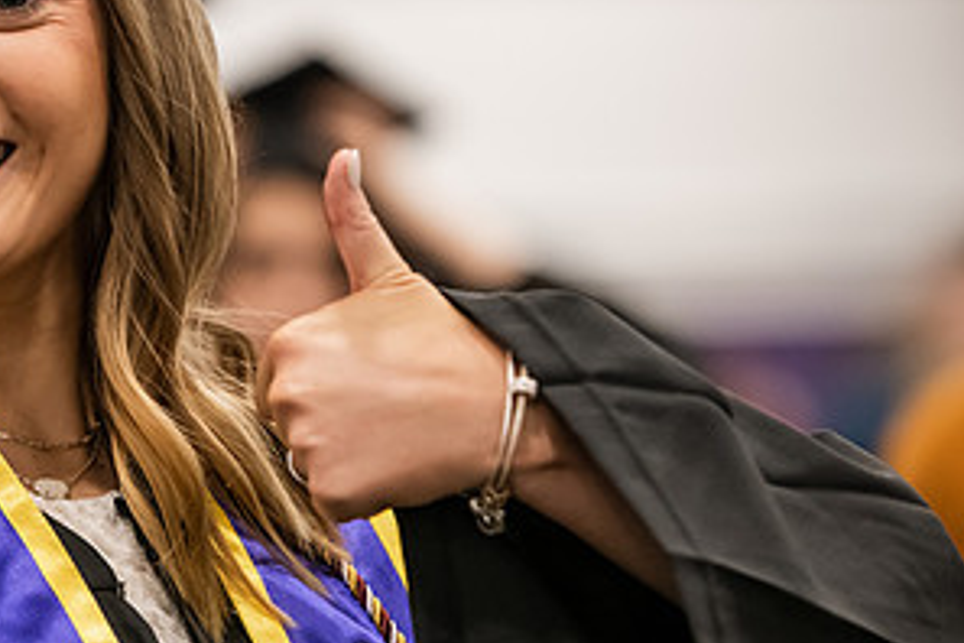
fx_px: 8354
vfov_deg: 4.4
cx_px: 117
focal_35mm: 312
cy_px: 206
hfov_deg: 6.6
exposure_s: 1/200
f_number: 3.2
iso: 2000
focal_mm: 160
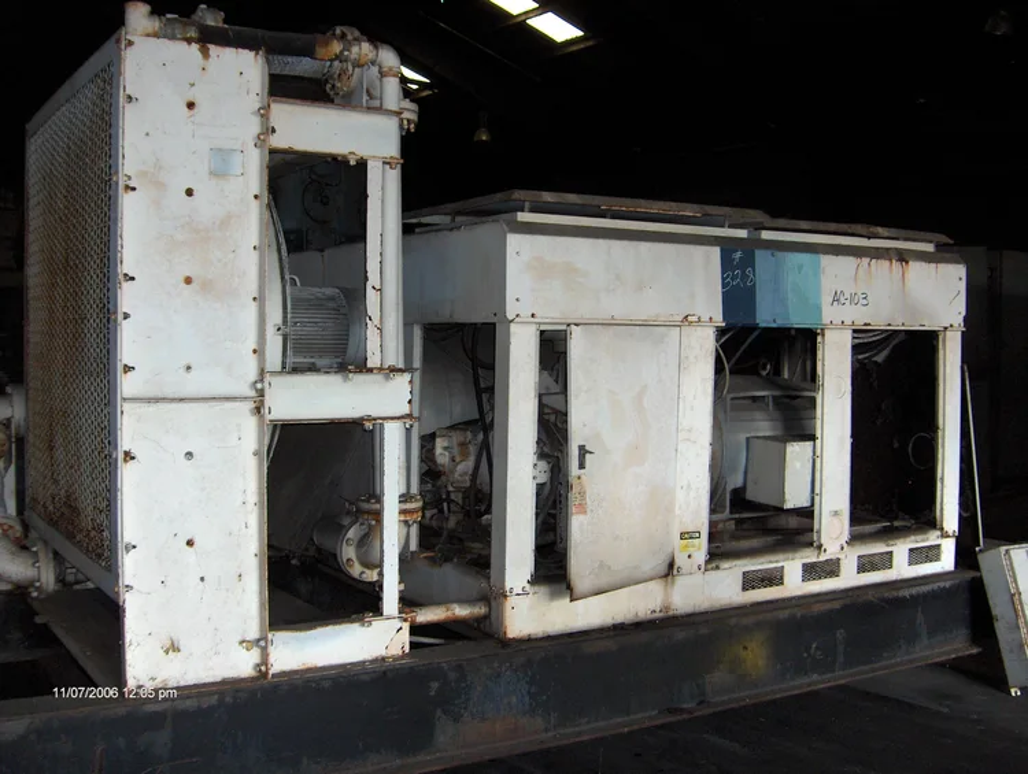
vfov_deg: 36.9
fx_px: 1160
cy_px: 387
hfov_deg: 47.8
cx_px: 514
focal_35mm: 39
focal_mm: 8
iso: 100
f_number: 2.8
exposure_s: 1/60
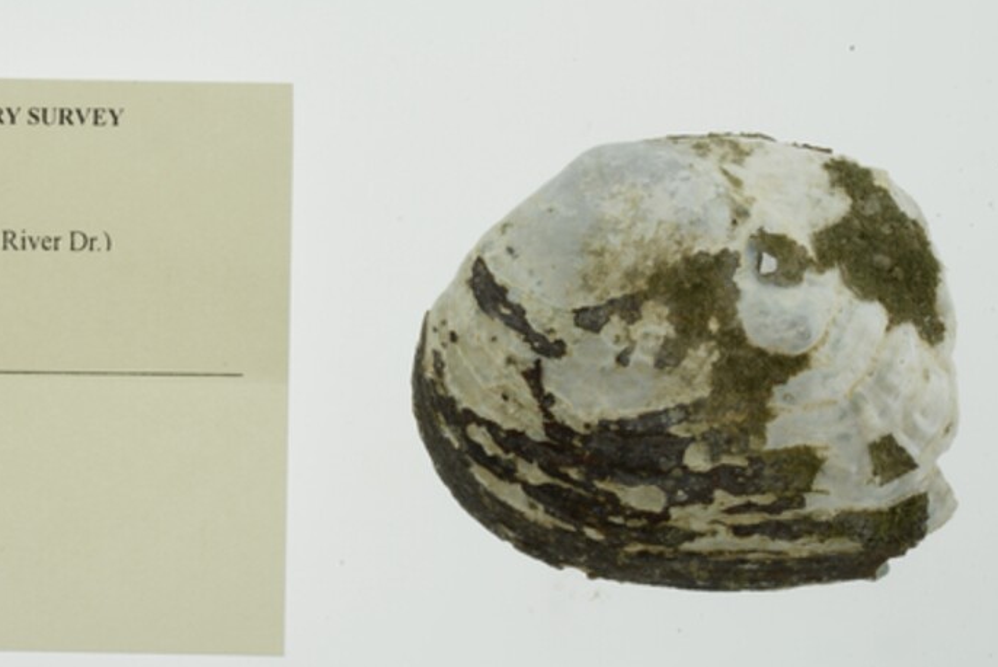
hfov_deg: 19.4
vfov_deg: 13.1
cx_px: 306
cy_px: 311
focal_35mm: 105
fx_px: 2912
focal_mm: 60
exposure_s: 1/10
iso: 100
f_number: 32
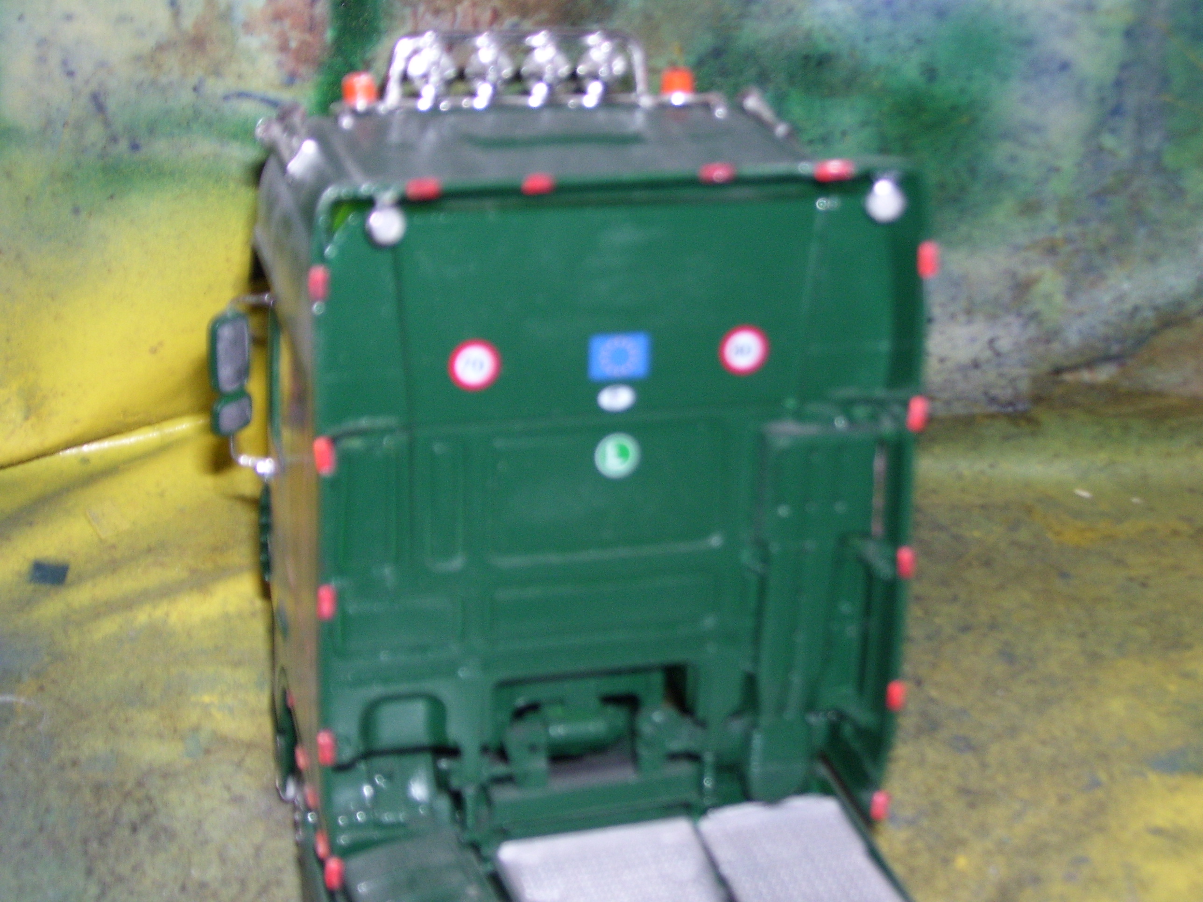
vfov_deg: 25.7
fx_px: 1981
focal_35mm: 57
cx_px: 602
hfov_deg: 33.8
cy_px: 451
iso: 125
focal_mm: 9.4
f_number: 3.4
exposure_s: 1/60
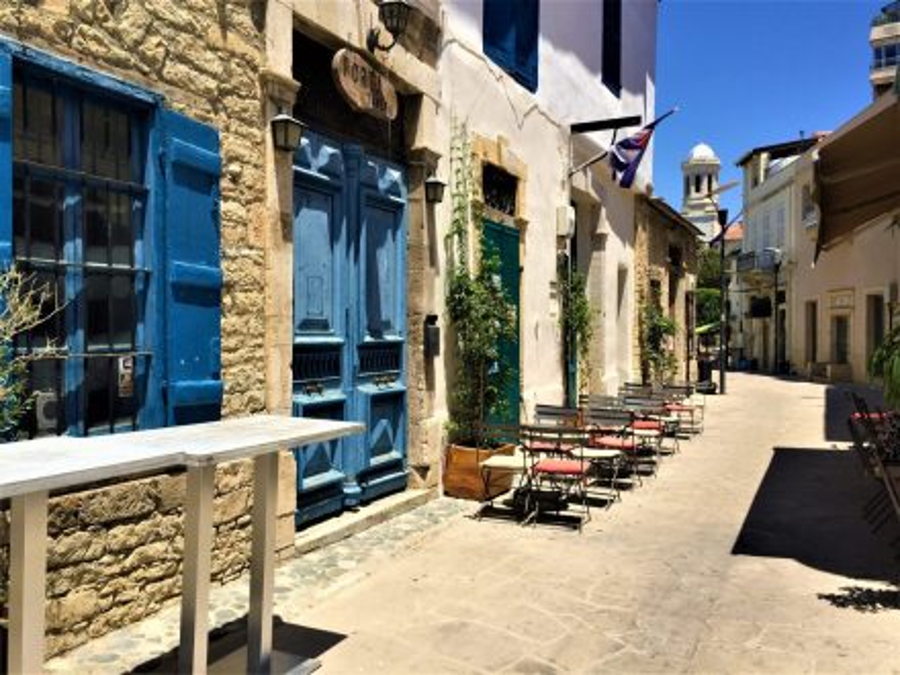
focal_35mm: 29
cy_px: 338
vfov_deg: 48.2
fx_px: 754
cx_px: 450
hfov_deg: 61.7
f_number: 2.2
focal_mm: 4.15
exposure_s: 1/2475
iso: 32
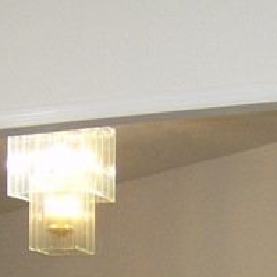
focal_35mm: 163
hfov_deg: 10.7
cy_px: 515
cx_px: 171
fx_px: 1476
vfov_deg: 10.1
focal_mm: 6
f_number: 2.8
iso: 200
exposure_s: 1/60
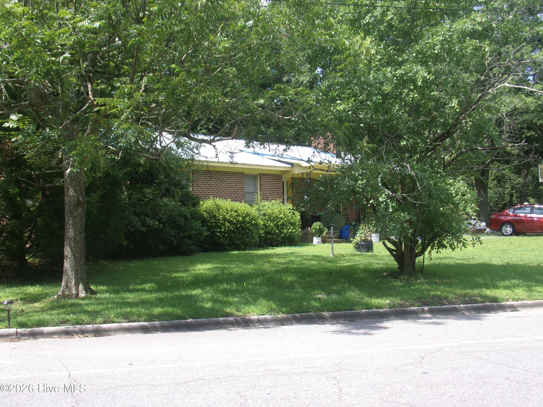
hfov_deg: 39.7
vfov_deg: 30.3
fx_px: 753
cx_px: 272
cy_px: 204
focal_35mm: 48
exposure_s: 1/240
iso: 100
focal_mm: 8.5
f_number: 4.2
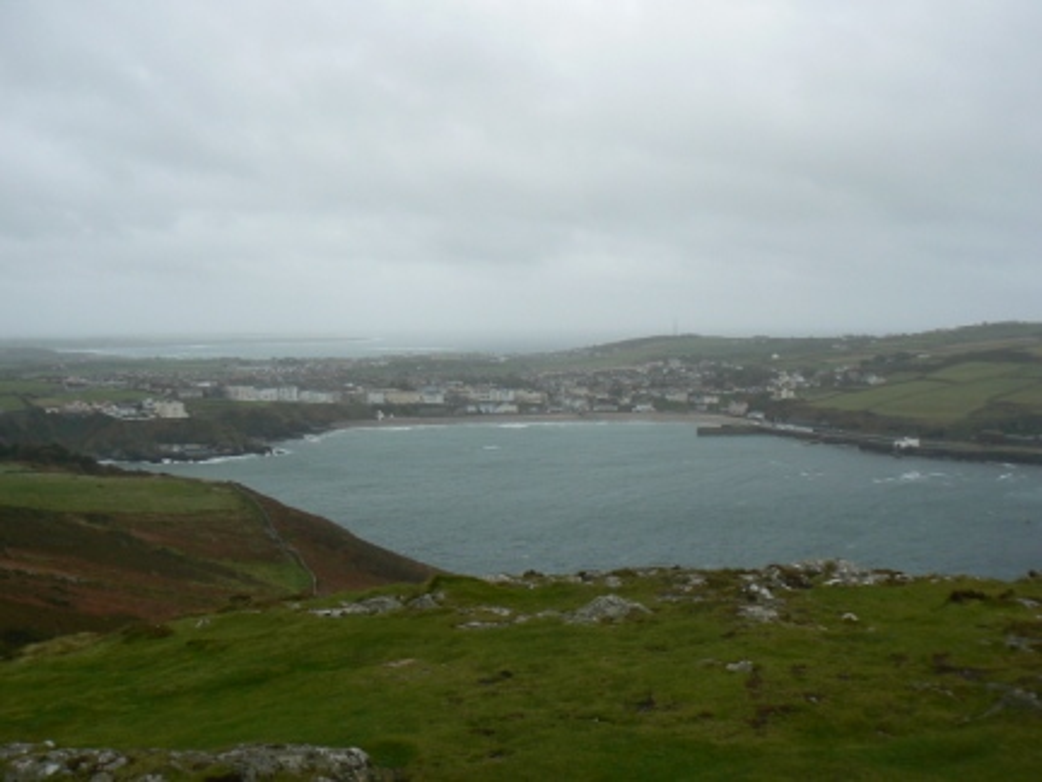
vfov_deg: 37.7
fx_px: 1144
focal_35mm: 38
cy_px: 391
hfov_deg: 49.0
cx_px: 521
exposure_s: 1/60
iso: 80
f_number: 4
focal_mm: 6.3
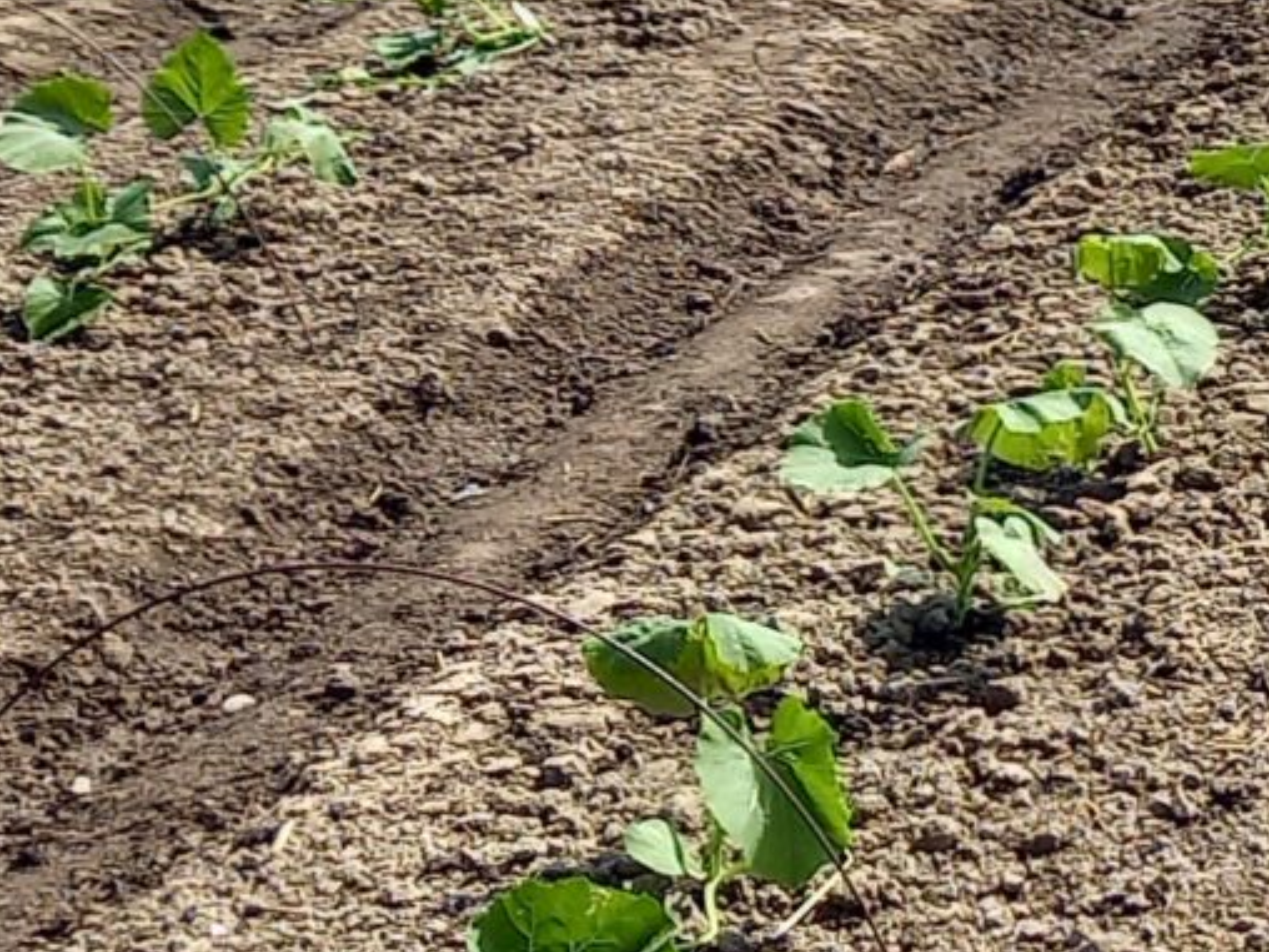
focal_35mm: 126
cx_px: 2153
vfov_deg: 11.6
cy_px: -27
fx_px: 4619
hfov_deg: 14.2
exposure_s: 1/920
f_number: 2
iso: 50
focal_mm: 4.6
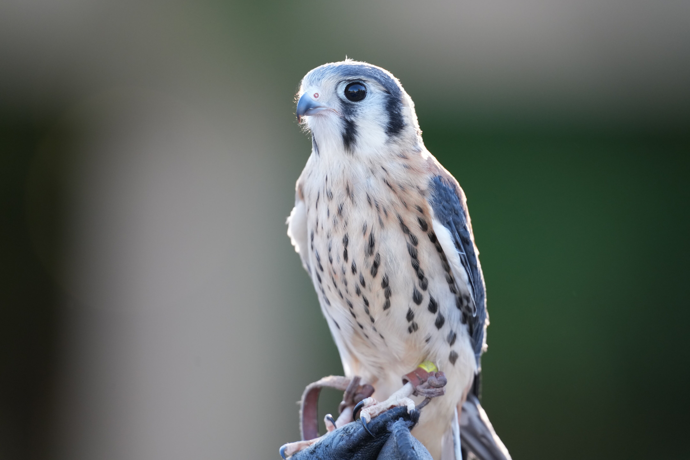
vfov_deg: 2.3
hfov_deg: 3.4
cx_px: 345
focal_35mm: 600
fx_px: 11499
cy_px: 230
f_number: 5.6
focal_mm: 600
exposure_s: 1/250
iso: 1600
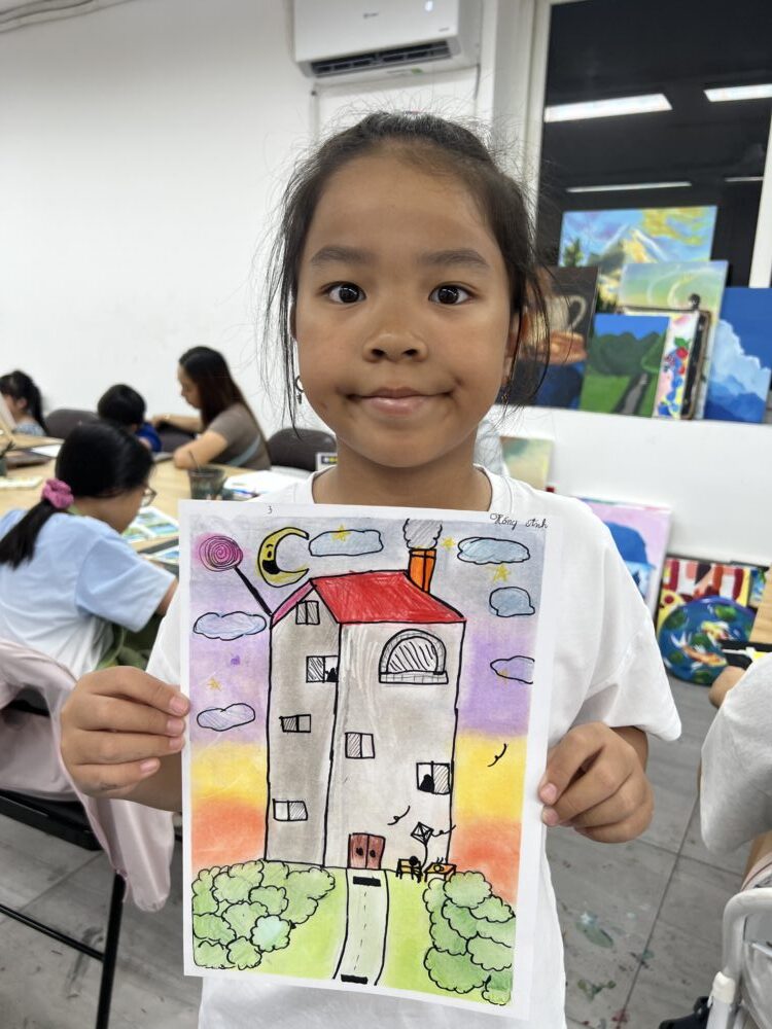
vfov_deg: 67.3
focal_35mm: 26
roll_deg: -0.5
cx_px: 386
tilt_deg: -14.6
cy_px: 514
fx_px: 773
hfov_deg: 53.1
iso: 40
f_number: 1.5
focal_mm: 5.7
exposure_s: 1/100
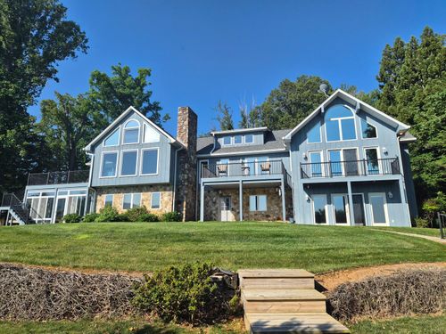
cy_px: 167
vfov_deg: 58.9
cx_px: 223
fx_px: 296
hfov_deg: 73.9
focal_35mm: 23
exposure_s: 1/5472
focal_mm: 5.4
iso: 80
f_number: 1.8
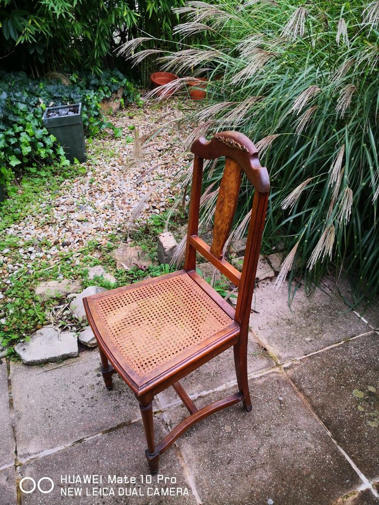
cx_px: 190
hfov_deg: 51.4
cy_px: 252
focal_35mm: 27
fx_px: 394
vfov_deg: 65.3
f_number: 1.6
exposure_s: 1/153
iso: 50
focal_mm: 3.95
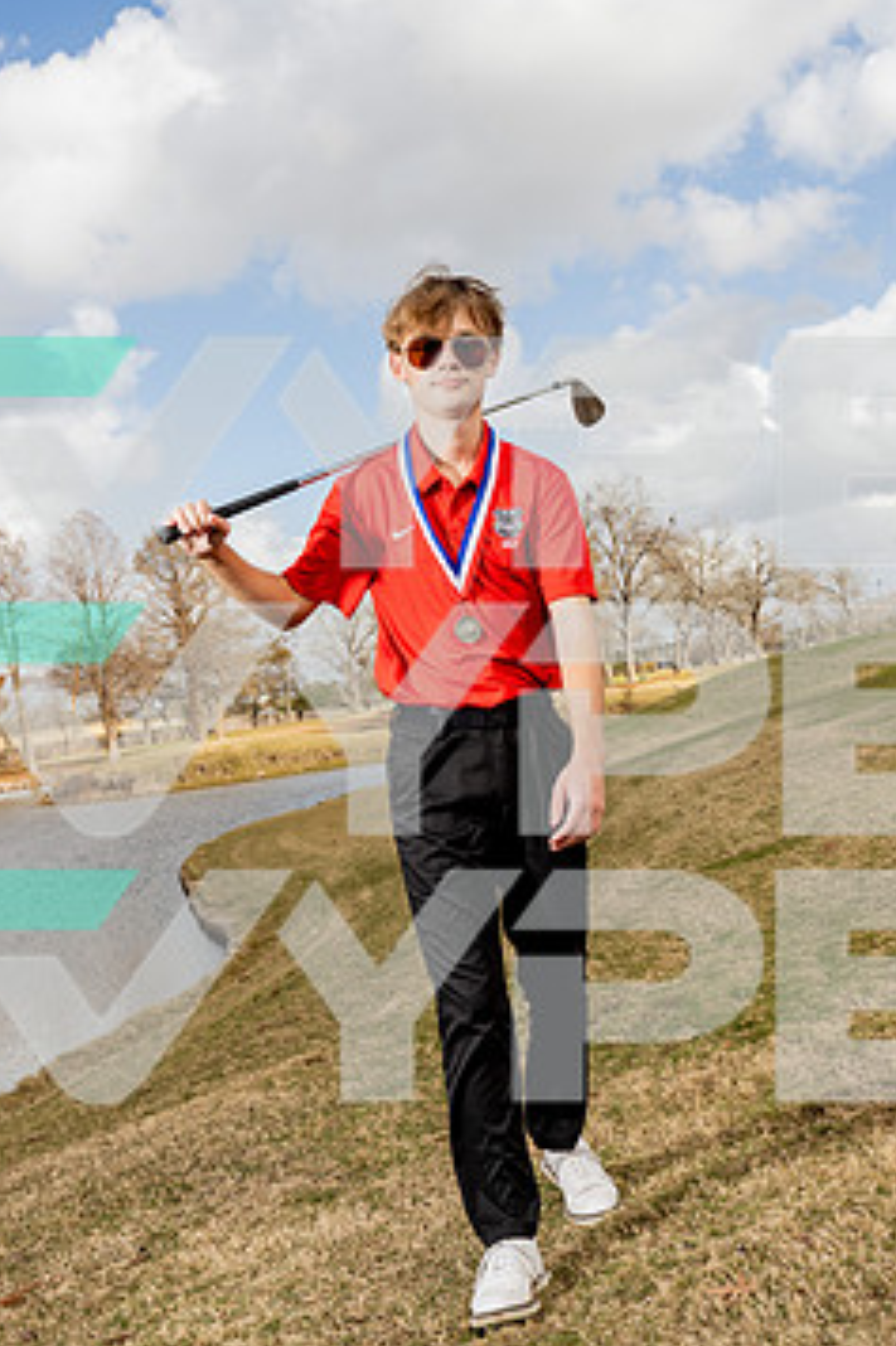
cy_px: 722
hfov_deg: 31.2
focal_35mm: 43
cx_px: 476
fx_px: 1607
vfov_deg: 45.4
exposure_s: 1/250
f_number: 8
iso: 100
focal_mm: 34
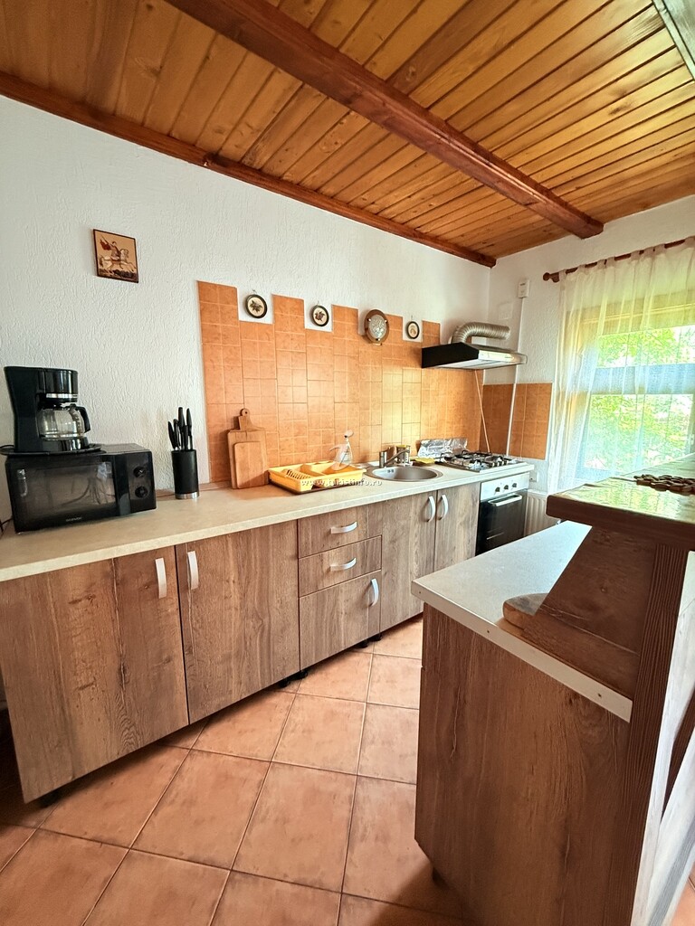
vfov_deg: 102.1
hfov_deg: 85.7
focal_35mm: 14
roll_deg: -0.6
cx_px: 348
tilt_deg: -8.4
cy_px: 463
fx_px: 375
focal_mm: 2.22
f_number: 2.2
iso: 800
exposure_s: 1/60
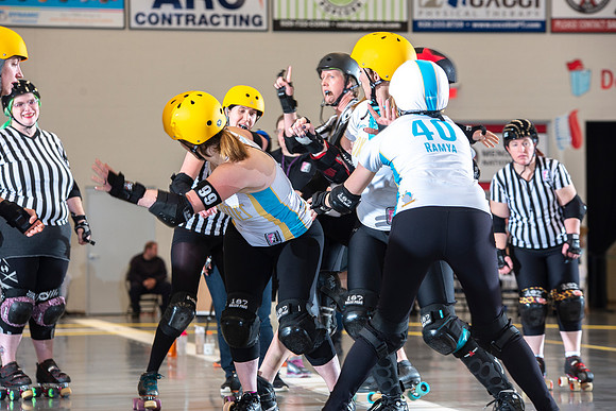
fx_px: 2396
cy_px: 206
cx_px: 308
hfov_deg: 14.7
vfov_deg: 9.8
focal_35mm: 140
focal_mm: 140
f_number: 5.6
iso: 500
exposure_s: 1/160
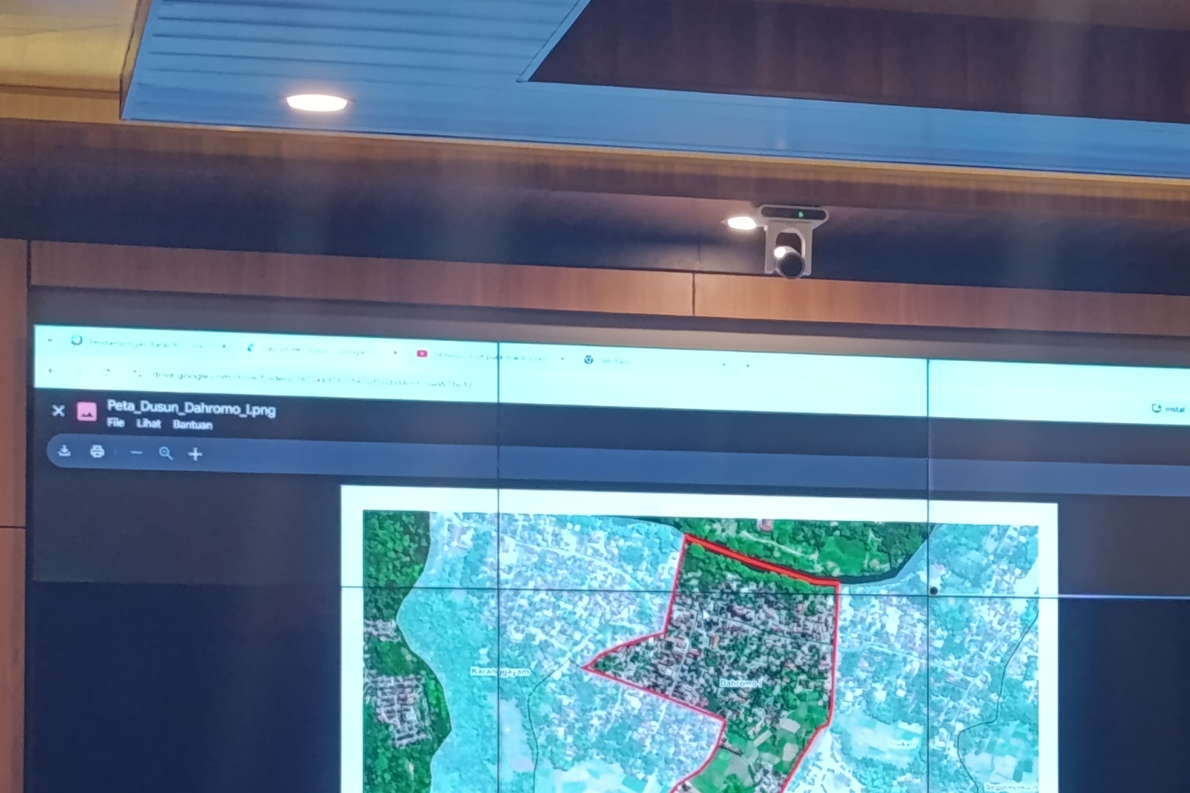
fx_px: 3834
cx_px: 1275
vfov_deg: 11.7
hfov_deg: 17.1
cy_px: 777
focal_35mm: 116
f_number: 1.6
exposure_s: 1/99.9
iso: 640
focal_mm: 6.14
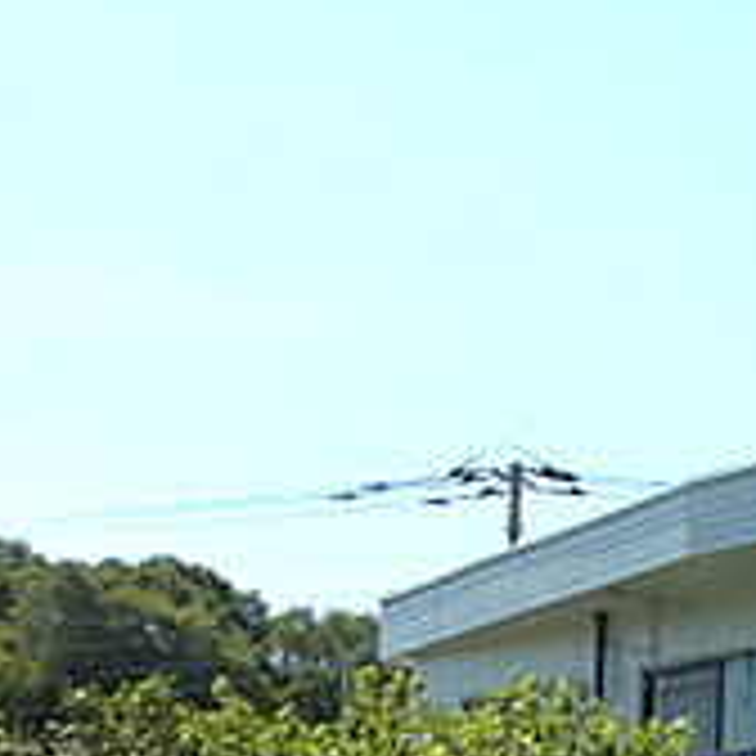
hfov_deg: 15.3
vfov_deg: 17.6
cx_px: 1400
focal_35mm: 97
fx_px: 2397
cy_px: 684
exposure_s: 1/320
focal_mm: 20
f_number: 9
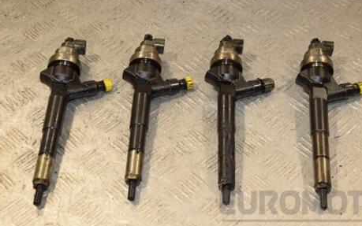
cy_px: 98
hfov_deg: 27.1
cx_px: 205
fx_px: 750
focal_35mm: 76
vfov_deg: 17.2
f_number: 6.3
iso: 800
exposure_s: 1/200
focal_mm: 38
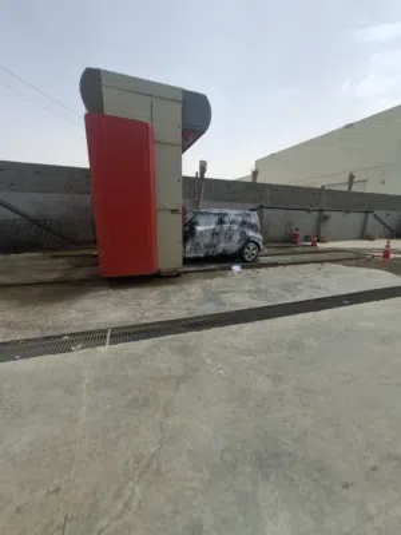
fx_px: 201
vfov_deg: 106.2
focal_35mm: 13
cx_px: 200
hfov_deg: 89.9
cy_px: 268
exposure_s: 1/948
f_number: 2.2
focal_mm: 1.74
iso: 40
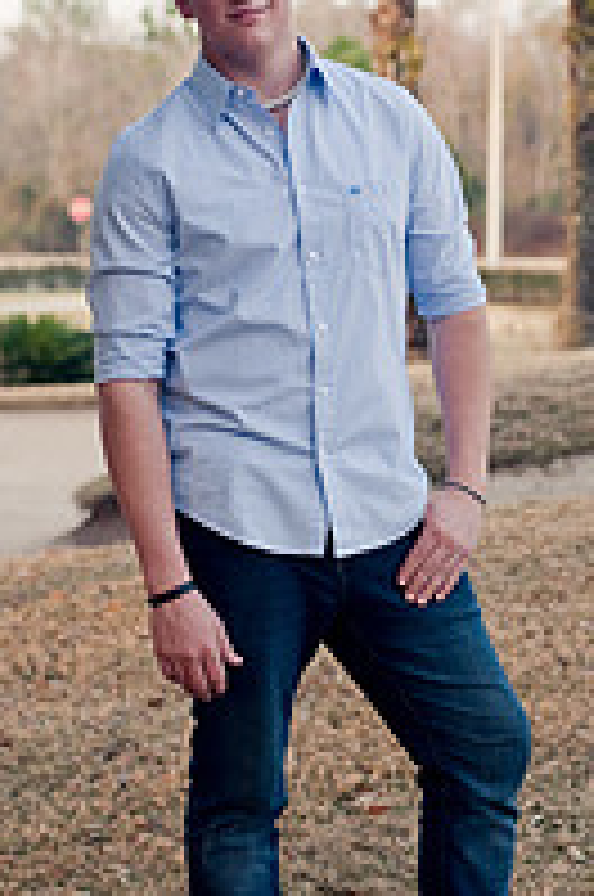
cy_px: 221
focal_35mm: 113
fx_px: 2806
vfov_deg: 18.0
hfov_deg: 12.1
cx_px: 367
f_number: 3.2
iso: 200
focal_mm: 50
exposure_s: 1/250
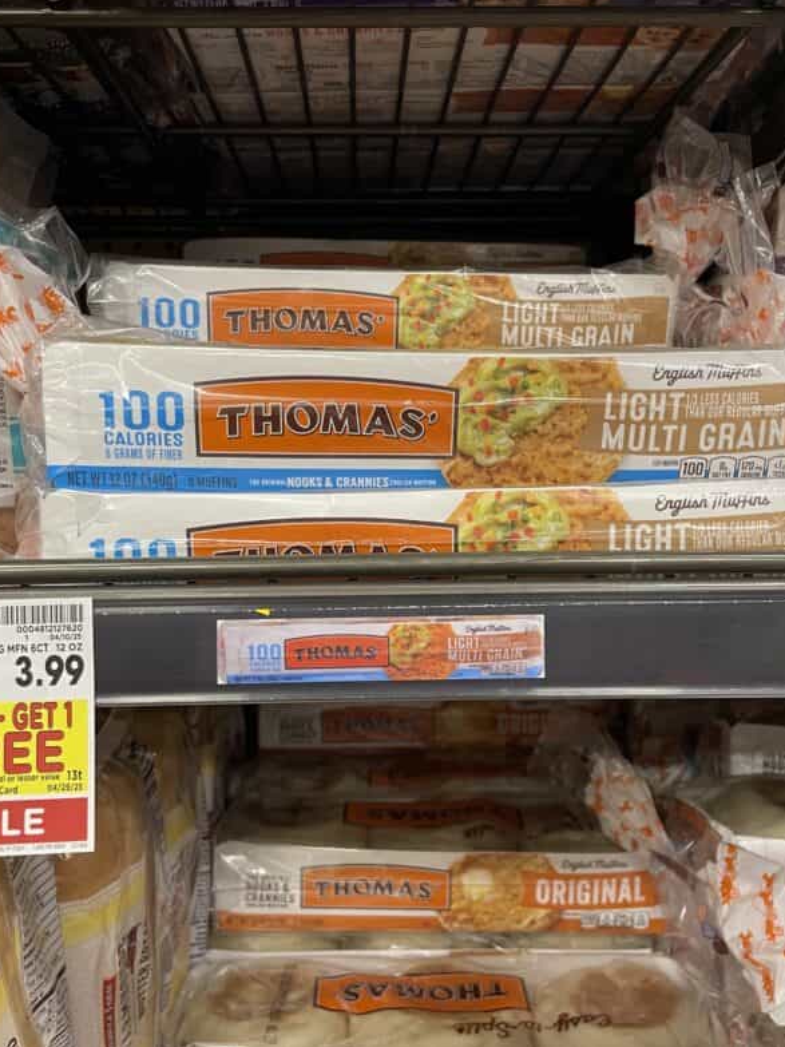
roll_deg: +0.2
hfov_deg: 41.8
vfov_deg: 53.9
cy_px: 499
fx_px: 1028
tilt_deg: -5.0
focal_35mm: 34
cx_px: 388
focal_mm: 4.2
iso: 160
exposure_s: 1/60
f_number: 1.6
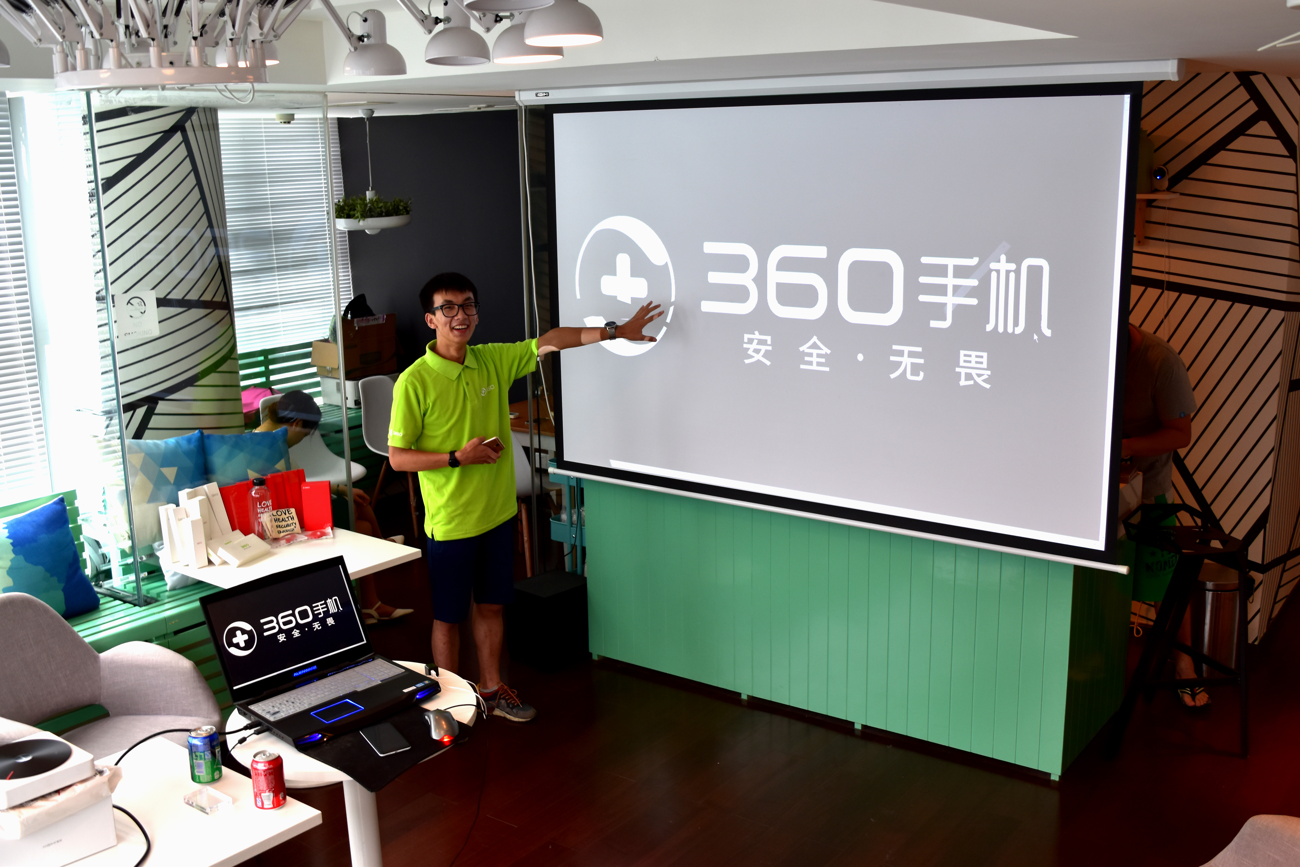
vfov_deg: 36.9
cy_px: 434
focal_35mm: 36
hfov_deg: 53.1
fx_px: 1300
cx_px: 650
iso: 400
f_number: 6.3
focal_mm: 24
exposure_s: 1/15
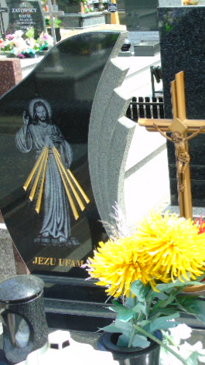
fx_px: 658
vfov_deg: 31.0
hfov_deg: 17.0
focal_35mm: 68
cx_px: 242
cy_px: 182
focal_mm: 8.2
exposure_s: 1/250
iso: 80
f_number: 4.1
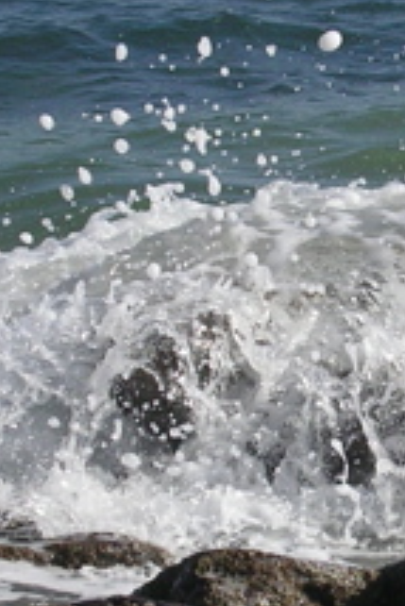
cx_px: 348
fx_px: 3504
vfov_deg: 9.8
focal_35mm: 208
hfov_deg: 6.6
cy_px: 535
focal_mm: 10.2
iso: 50
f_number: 3.6
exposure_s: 1/1220
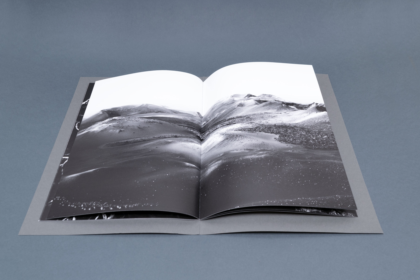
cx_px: 207
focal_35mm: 34
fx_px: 397
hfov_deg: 55.8
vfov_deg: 38.9
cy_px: 143
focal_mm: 22
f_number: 8
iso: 200
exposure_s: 1/125
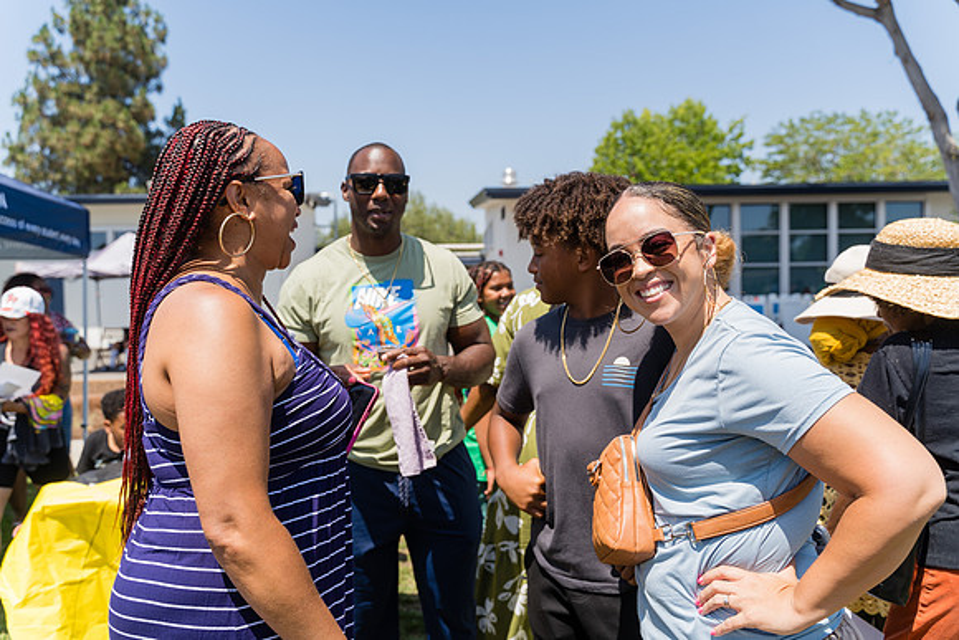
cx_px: 480
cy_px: 320
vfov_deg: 46.4
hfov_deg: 65.5
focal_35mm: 28
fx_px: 746
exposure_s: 1/640
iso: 100
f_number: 4
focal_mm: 28
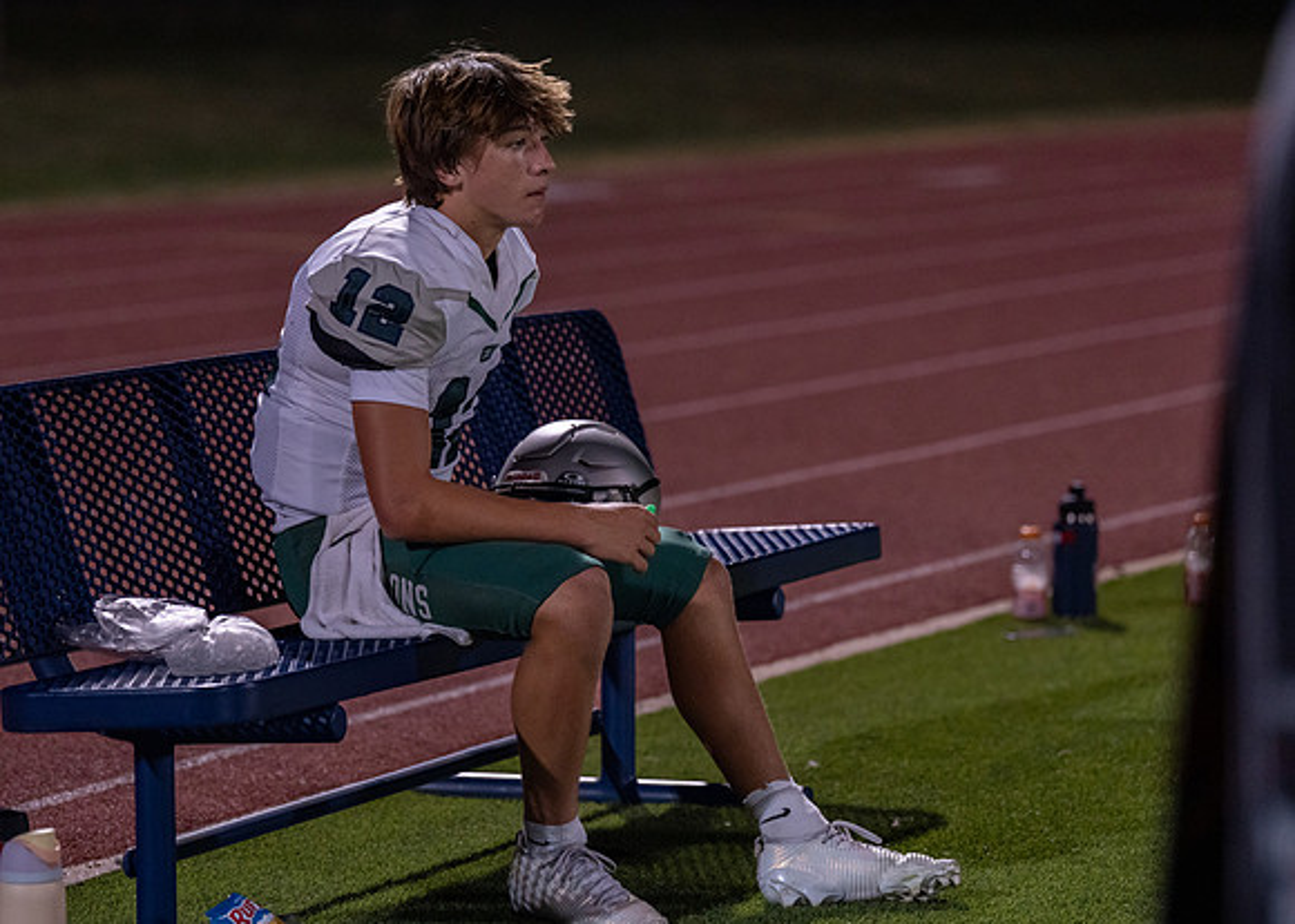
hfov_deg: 12.4
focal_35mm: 162
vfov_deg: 8.8
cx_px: 522
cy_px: 465
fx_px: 5975
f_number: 2.8
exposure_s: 1/1000
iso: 2000
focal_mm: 125
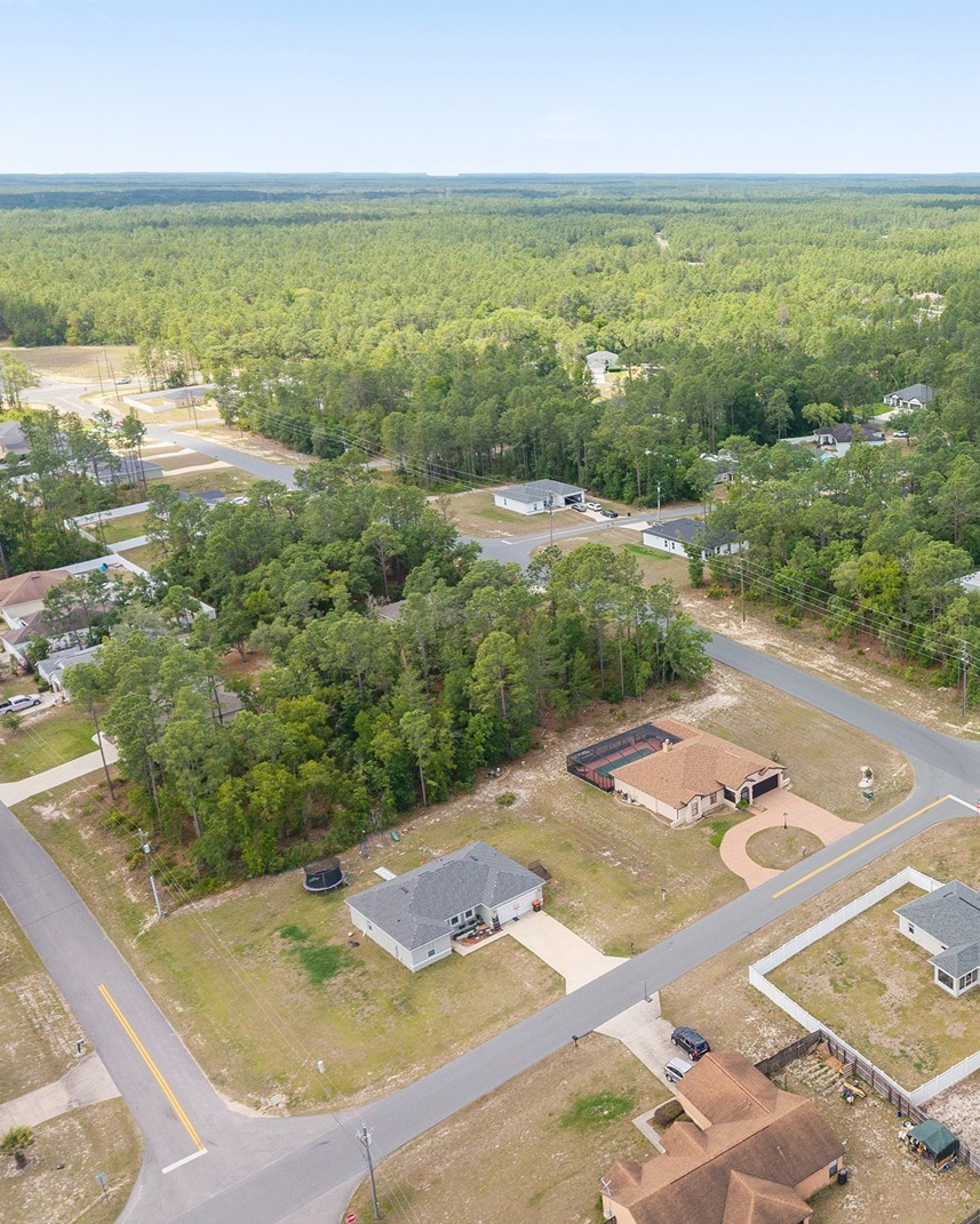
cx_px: 892
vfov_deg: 51.5
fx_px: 1269
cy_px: 562
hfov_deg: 39.1
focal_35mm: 35
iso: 260
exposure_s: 1/3200
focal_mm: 8.67
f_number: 1.8
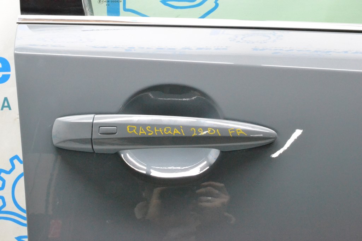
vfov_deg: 29.9
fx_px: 453
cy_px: 120
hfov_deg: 43.6
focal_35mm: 45
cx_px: 181
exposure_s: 1/50
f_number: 13
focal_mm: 30
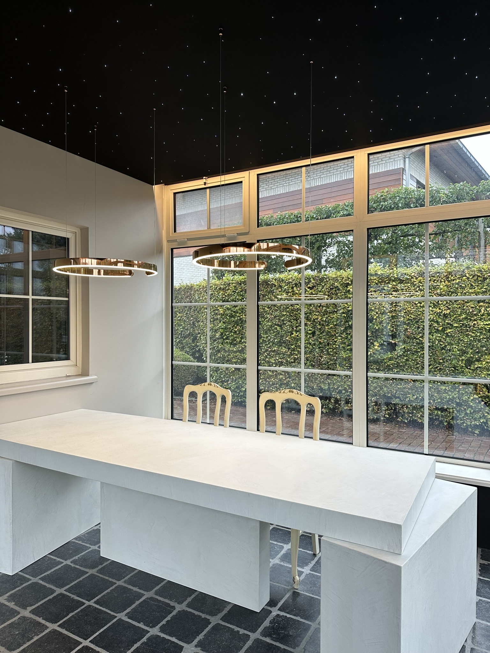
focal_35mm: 24
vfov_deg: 71.6
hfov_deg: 56.8
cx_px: 245
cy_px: 326
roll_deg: +0.0
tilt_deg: -2.0
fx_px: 453
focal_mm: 6.86
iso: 100
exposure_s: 1/121
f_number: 1.78
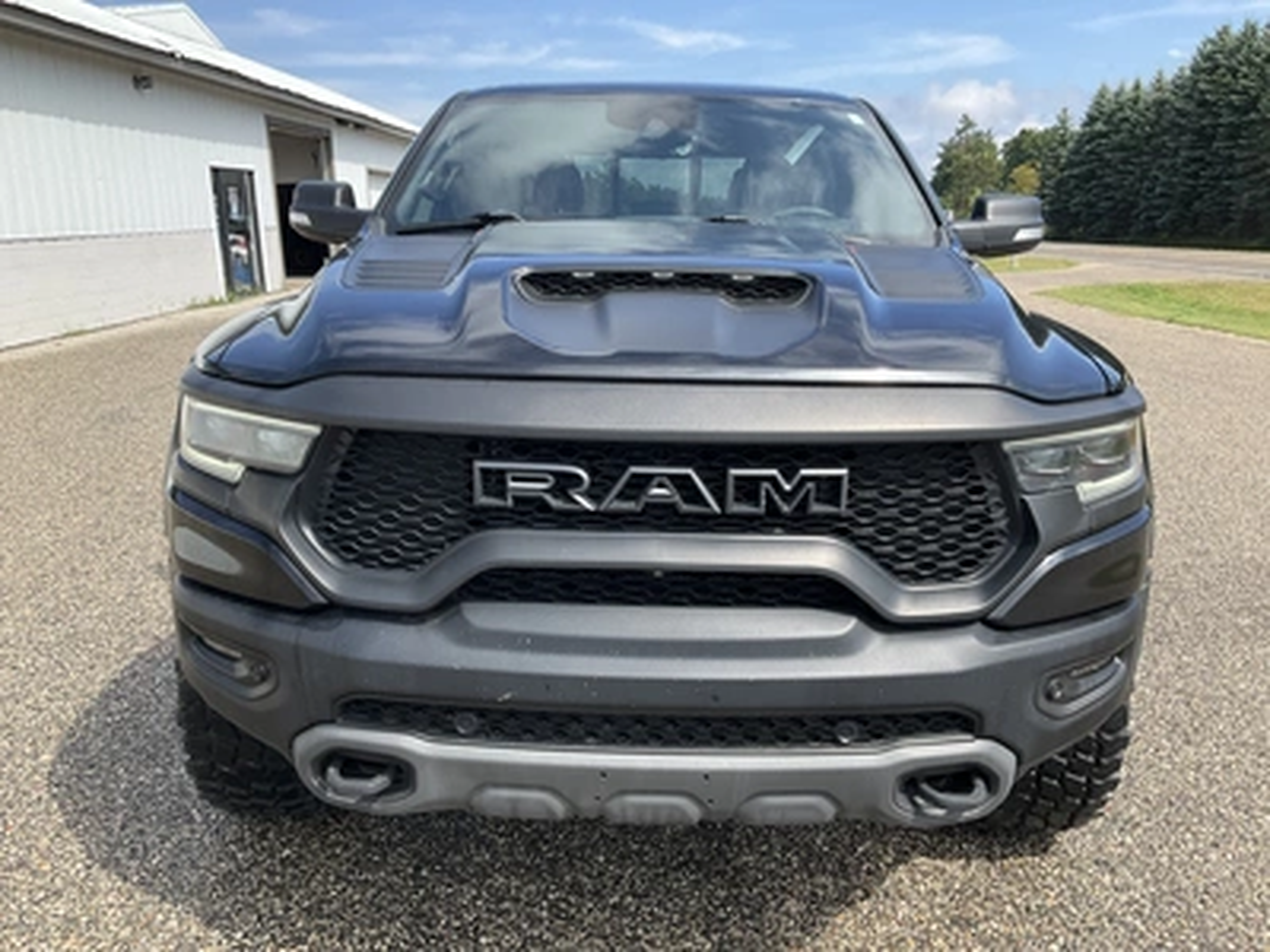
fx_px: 1064
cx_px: 635
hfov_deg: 61.7
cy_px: 476
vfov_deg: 48.2
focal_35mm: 29
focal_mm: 3
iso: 25
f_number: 1.8
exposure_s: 1/962
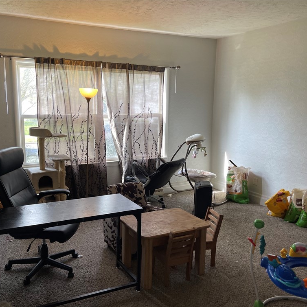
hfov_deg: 53.7
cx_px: 125
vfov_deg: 54.0
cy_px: 156
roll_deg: +0.0
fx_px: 301
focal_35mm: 30
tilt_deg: -9.8
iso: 125
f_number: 1.6
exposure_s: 1/120
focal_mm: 5.1
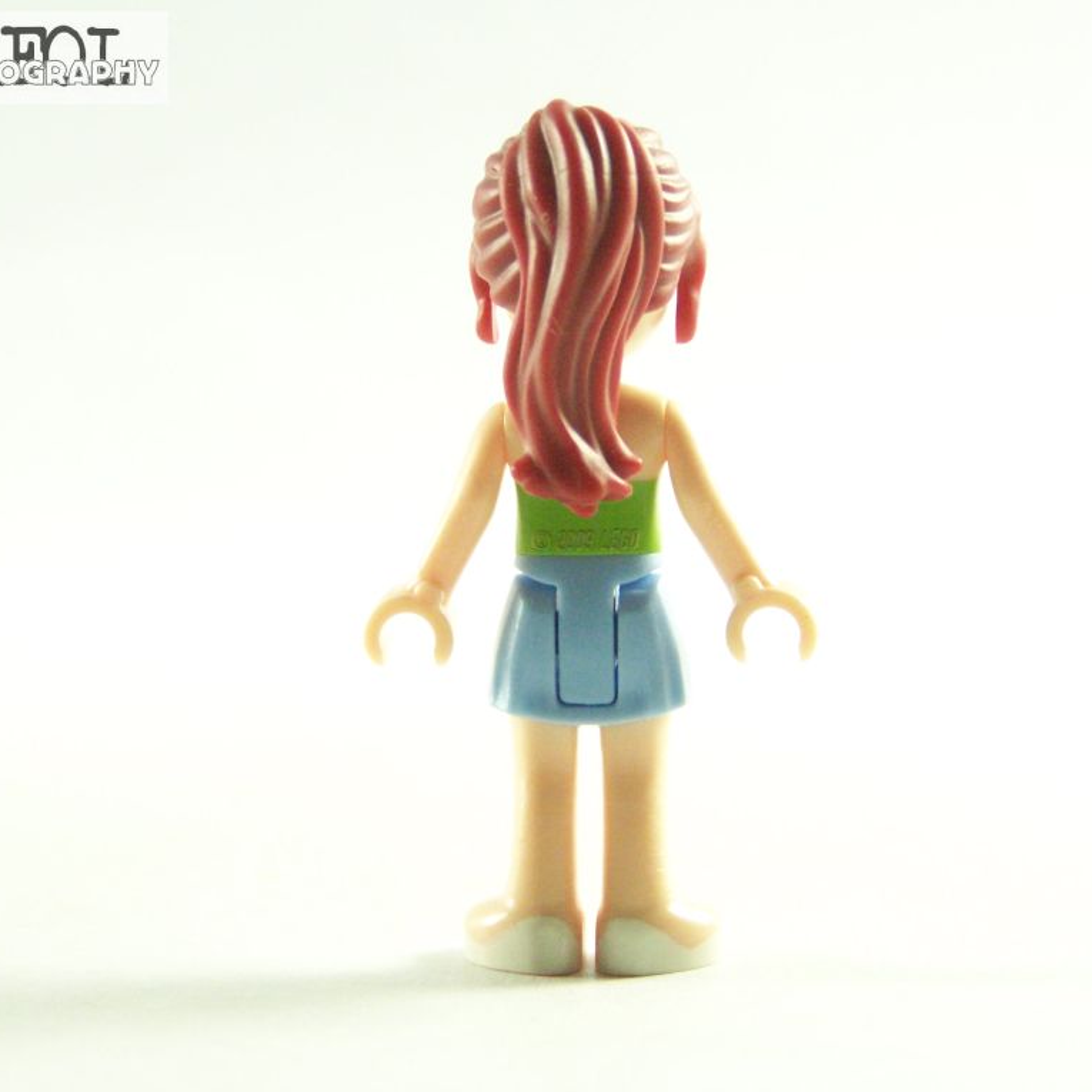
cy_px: 545
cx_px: 600
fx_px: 3462
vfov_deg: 17.9
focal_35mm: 97
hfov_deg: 17.9
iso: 400
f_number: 3.2
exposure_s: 1/60
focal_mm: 13.7
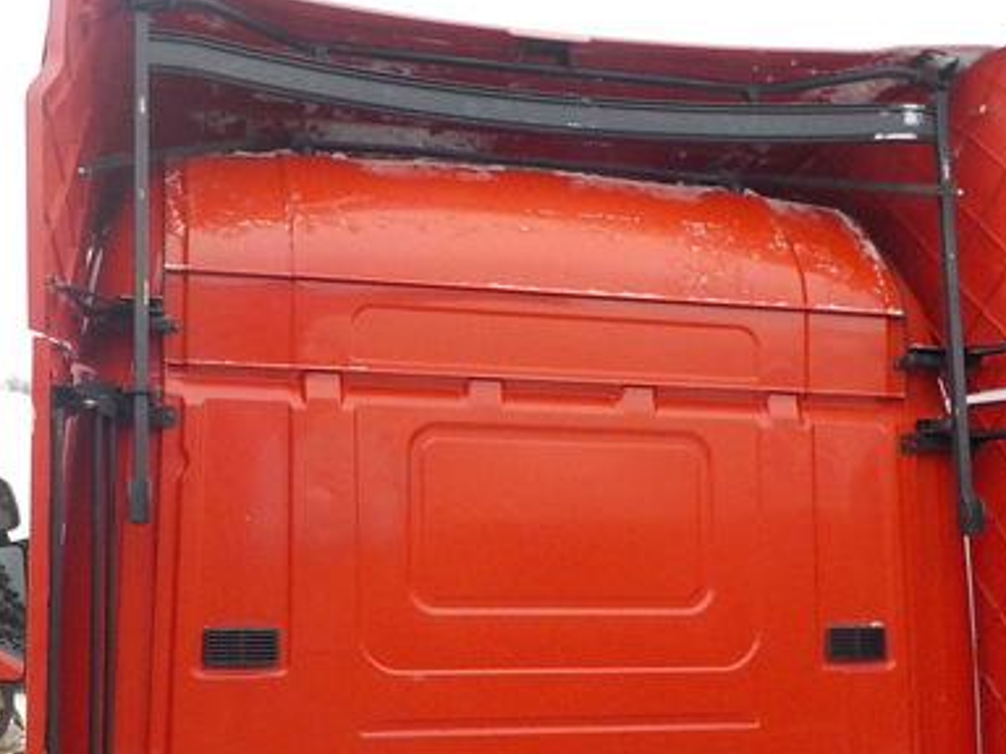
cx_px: 498
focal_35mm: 50
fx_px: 1453
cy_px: 524
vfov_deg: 28.8
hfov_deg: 38.2
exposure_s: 1/30
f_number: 3.3
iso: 320
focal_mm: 4.1
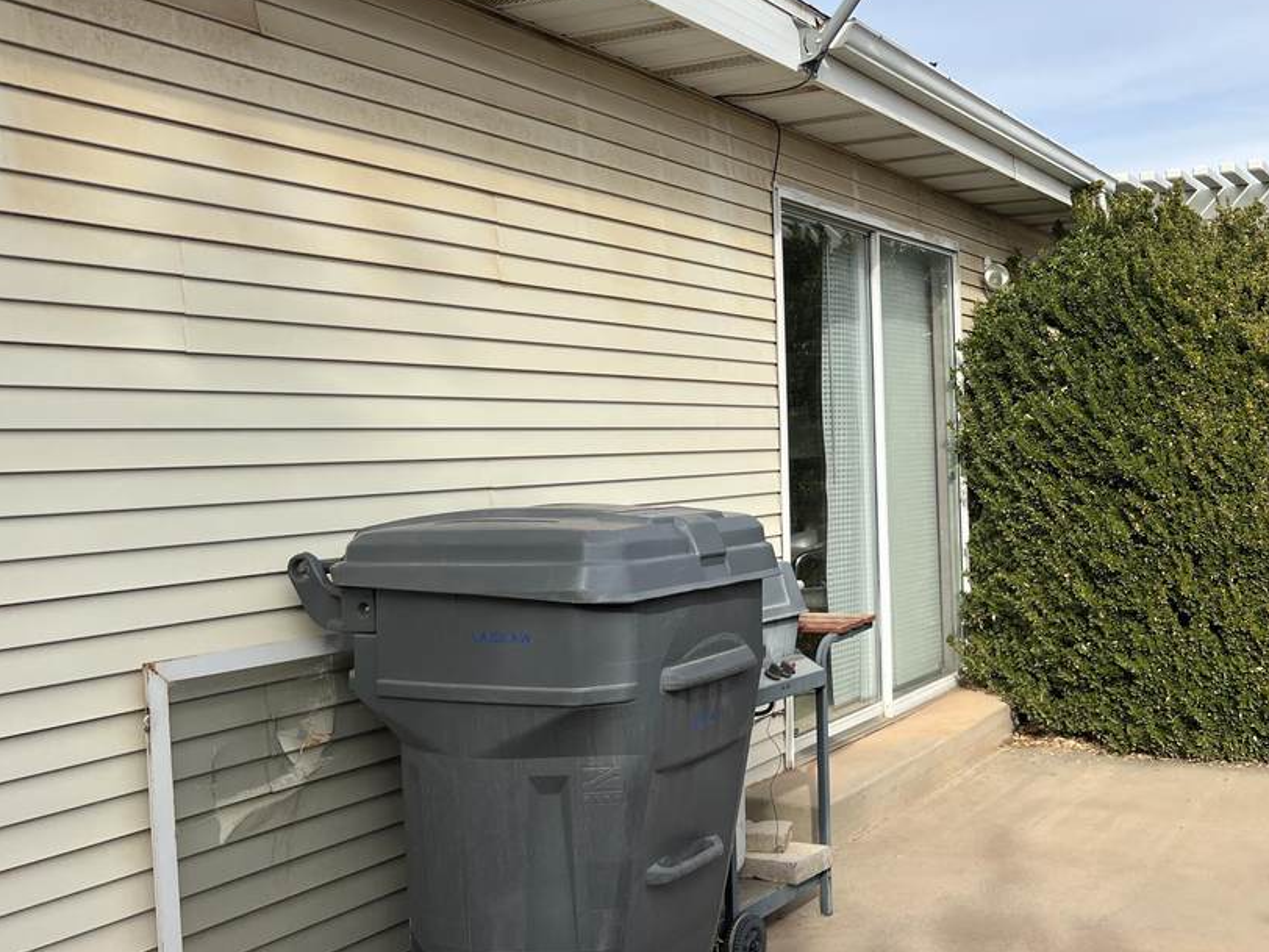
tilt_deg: +0.8
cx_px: 972
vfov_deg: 35.1
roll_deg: +2.2
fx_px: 1503
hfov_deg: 44.1
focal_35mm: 41
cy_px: 405
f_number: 1.5
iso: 50
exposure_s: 1/3571
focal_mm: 5.7
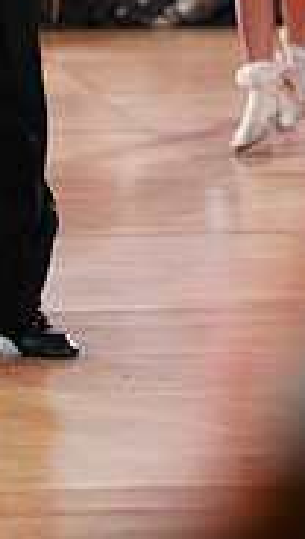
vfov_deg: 5.7
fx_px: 5343
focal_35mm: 373
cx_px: -166
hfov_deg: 3.3
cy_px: -228
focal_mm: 113
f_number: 2.8
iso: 1600
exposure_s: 1/400
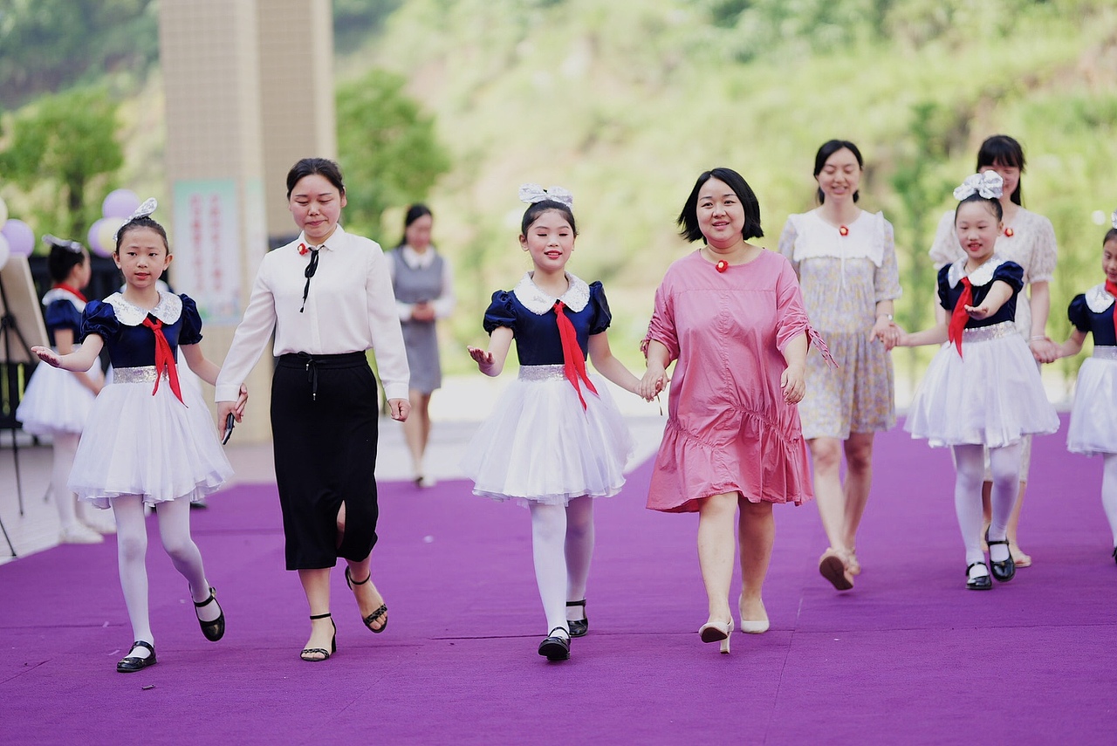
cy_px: 373
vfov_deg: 16.1
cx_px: 558
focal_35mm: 85
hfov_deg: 23.9
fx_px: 2639
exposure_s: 1/1000
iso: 100
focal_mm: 85
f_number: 1.4
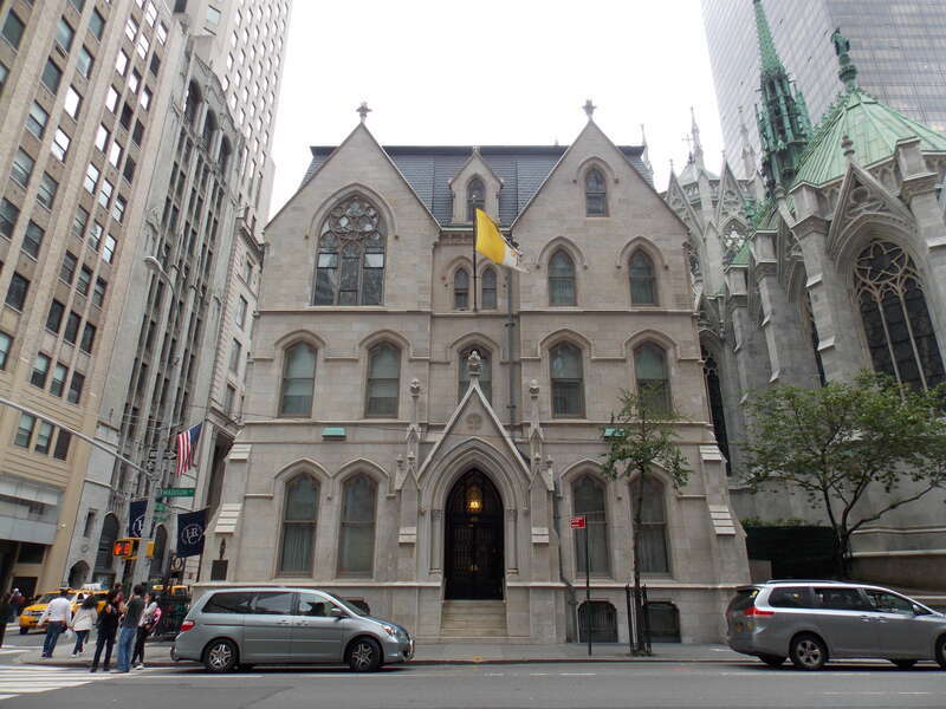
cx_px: 473
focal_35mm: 23
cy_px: 354
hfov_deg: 73.9
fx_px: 629
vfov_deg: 58.9
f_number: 3.1
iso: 80
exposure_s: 1/125
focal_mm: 4
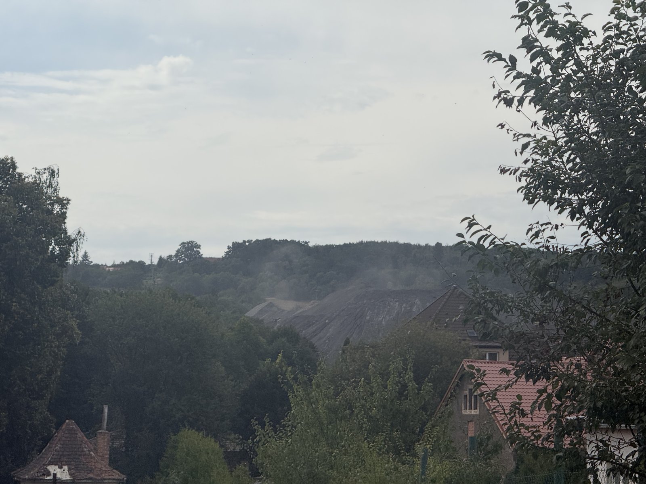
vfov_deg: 12.3
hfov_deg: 16.4
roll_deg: -0.5
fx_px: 2239
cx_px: 323
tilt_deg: +4.0
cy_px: 242
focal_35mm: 120
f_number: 2.8
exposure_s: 1/2933
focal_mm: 15.66
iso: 50
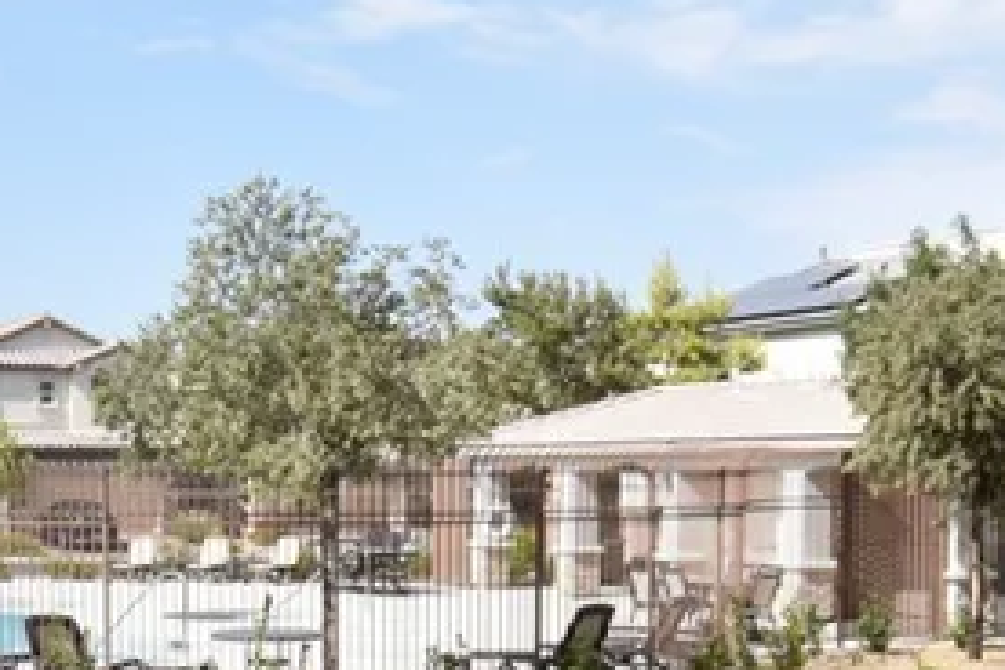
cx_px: 375
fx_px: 2177
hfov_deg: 25.9
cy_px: 712
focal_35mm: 78
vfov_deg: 17.0
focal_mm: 14
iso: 100
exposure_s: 1/40
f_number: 18
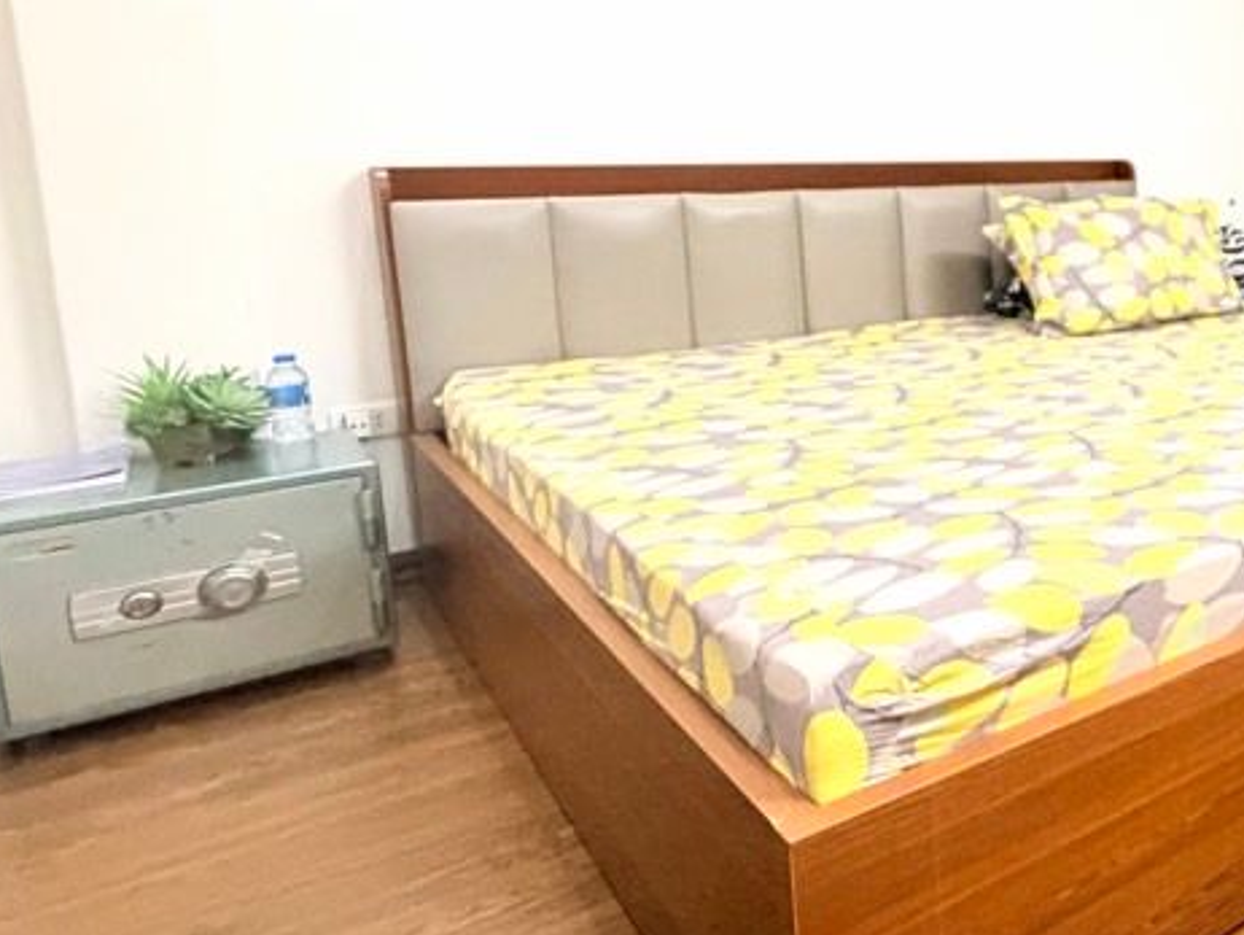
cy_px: 299
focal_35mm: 31
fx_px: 1115
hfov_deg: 45.1
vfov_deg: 44.7
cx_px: 1349
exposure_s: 1/50
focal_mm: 2.22
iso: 500
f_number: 2.2
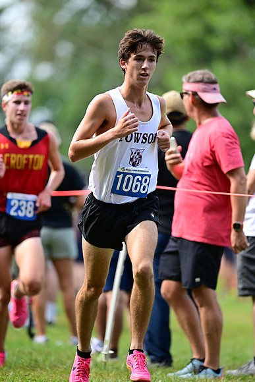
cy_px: 191
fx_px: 3185
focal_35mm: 300
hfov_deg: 4.6
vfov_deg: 6.9
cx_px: 128
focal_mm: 300
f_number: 2.8
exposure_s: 1/2000
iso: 500
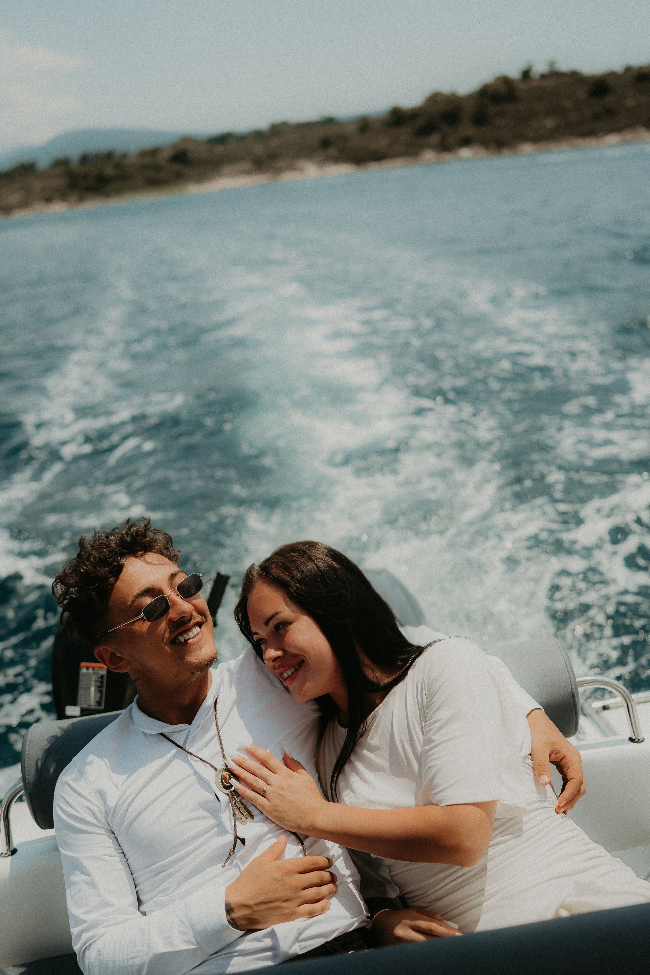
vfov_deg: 54.4
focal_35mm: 35
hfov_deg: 37.9
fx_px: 948
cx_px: 325
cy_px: 488
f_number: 2
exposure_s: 1/6400
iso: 160
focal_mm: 35
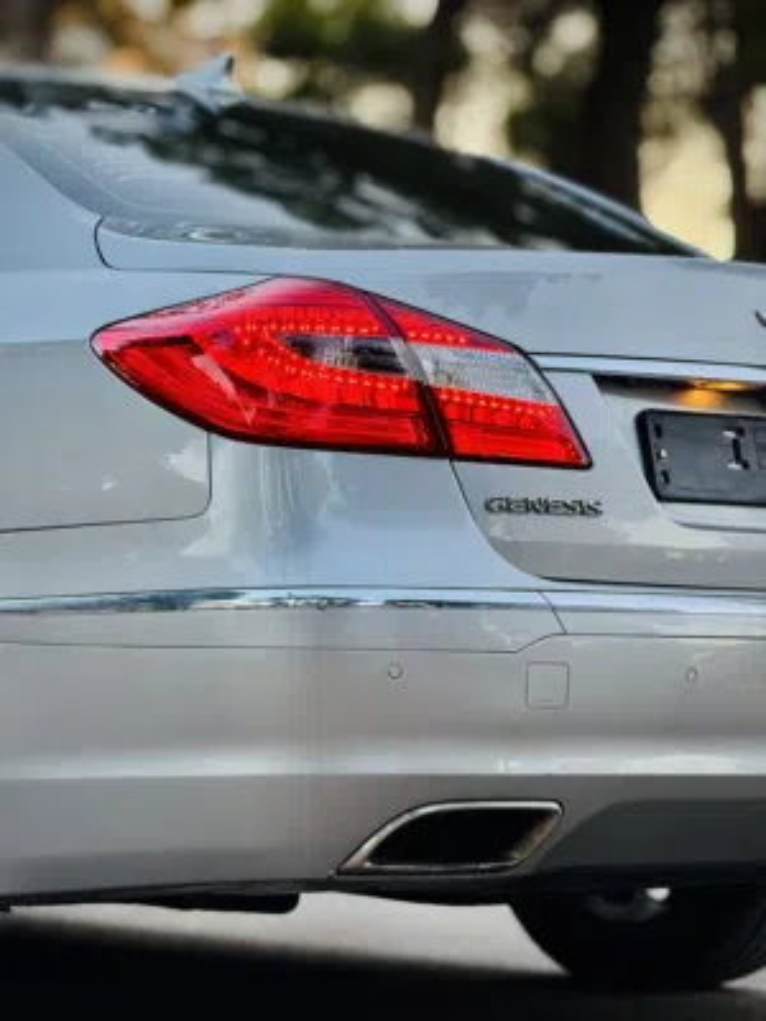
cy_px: 510
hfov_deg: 12.3
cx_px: 383
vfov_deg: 16.4
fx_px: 3541
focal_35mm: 120
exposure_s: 1/107
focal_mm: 15.66
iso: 250
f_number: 2.8
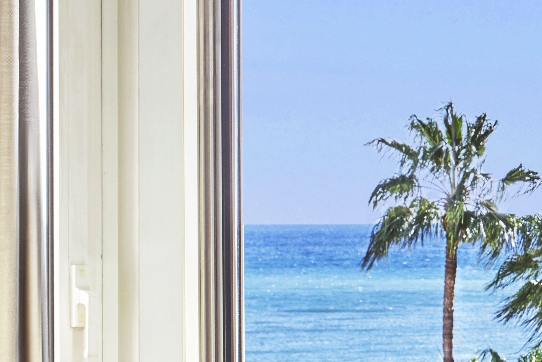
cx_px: 1027
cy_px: 270
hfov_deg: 10.4
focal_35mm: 185
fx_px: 2786
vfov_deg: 7.4
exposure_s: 1/15
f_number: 8
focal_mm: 35
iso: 100
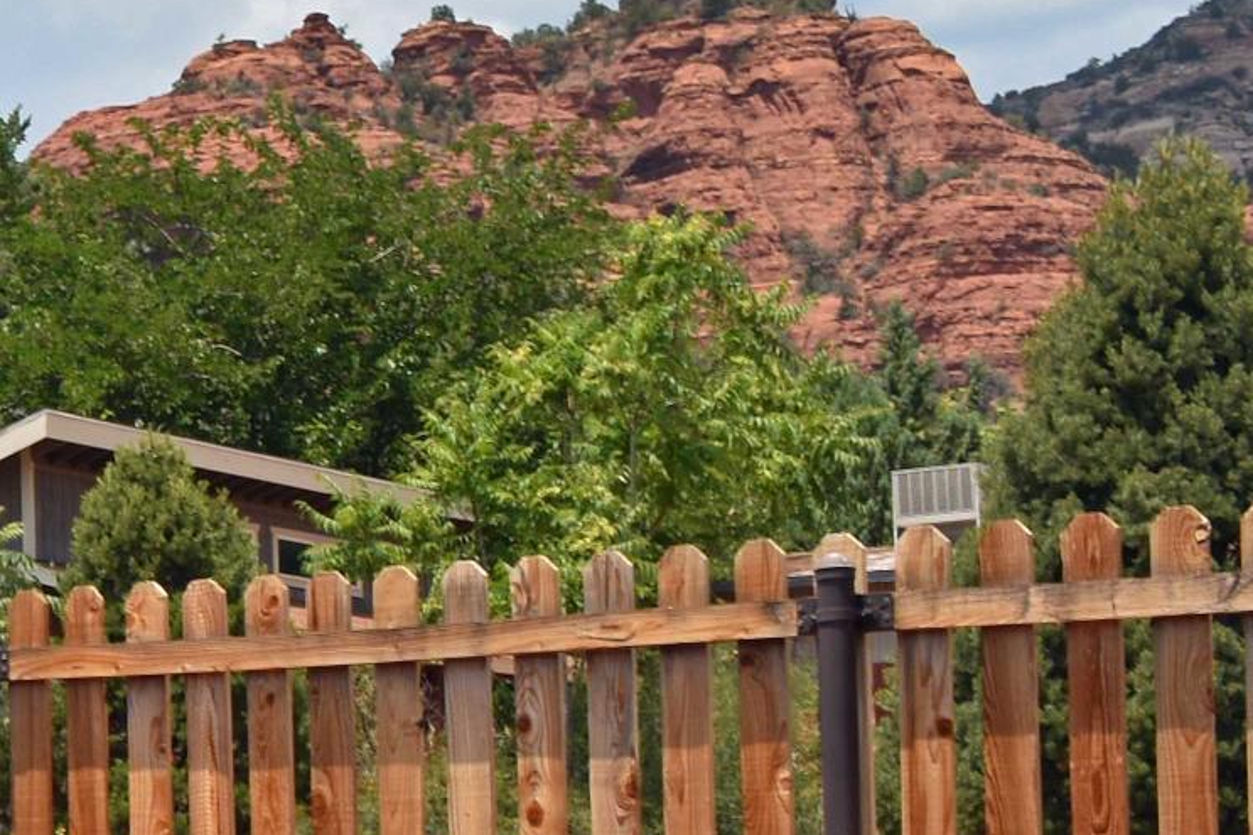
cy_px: 838
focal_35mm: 109
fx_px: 3793
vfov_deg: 12.4
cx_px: -1142
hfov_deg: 15.5
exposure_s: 1/200
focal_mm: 18
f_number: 10
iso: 100
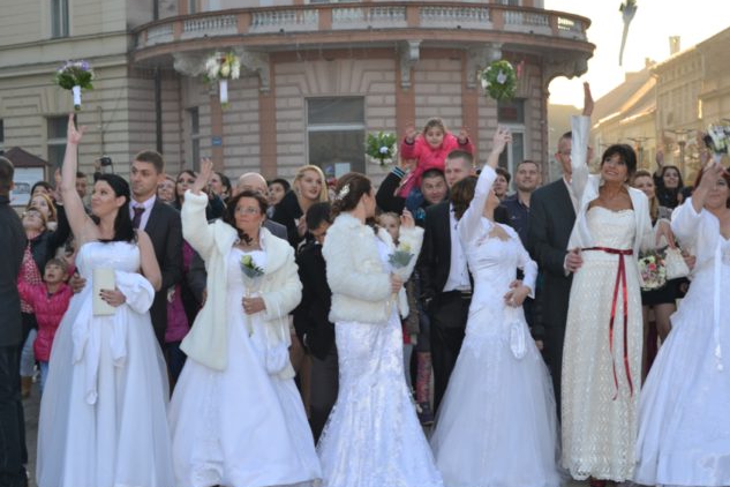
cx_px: 370
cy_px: 219
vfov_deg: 18.7
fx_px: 1480
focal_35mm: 73
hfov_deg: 27.7
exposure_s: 1/160
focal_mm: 40
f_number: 7.1
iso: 400
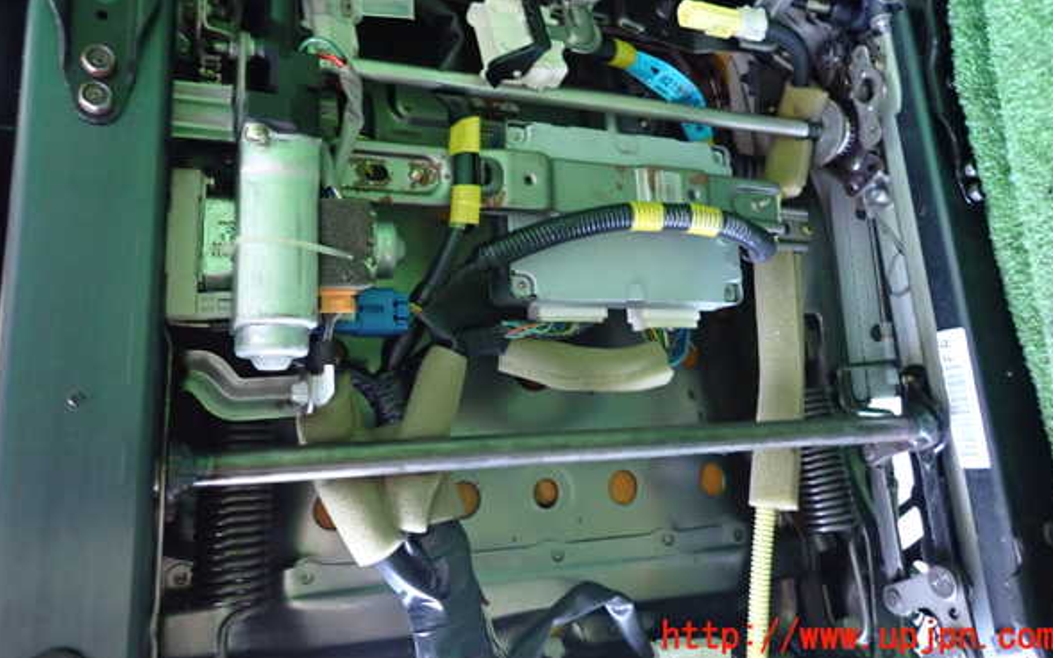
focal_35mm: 27
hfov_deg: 68.4
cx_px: 529
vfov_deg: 45.7
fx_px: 775
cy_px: 257
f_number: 2
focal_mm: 4.5
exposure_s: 1/30
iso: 640
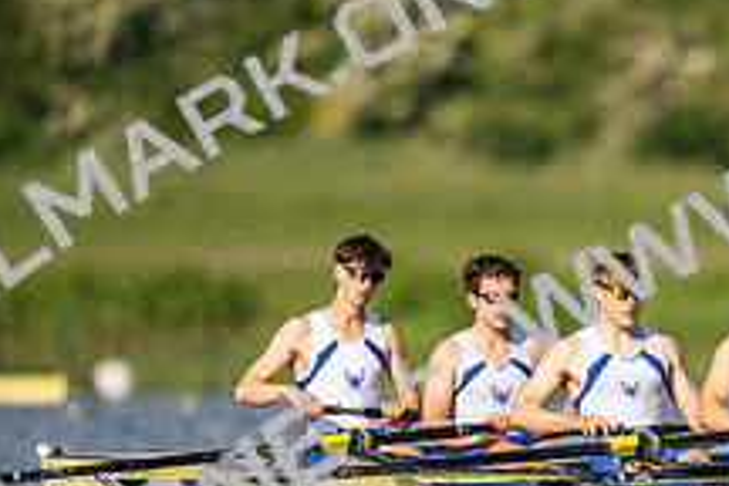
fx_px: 32600
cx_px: 911
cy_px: 359
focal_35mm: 1610
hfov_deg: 1.3
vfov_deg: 0.9
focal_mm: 600
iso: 220
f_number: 4
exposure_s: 1/2500
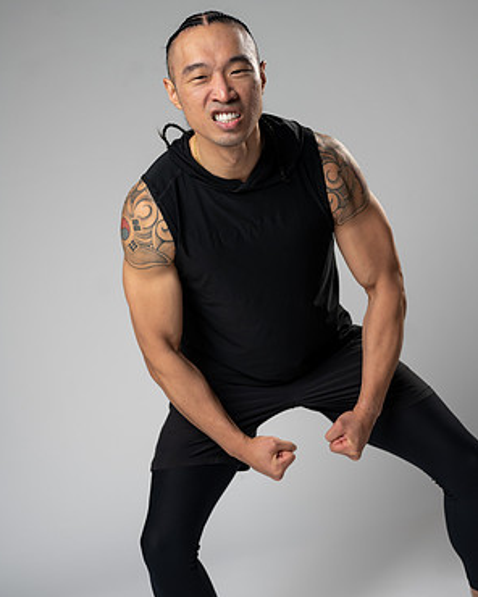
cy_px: 295
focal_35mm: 57
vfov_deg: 33.0
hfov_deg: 26.7
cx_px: 237
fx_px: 1008
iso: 200
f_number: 3.2
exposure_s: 1/160
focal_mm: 50
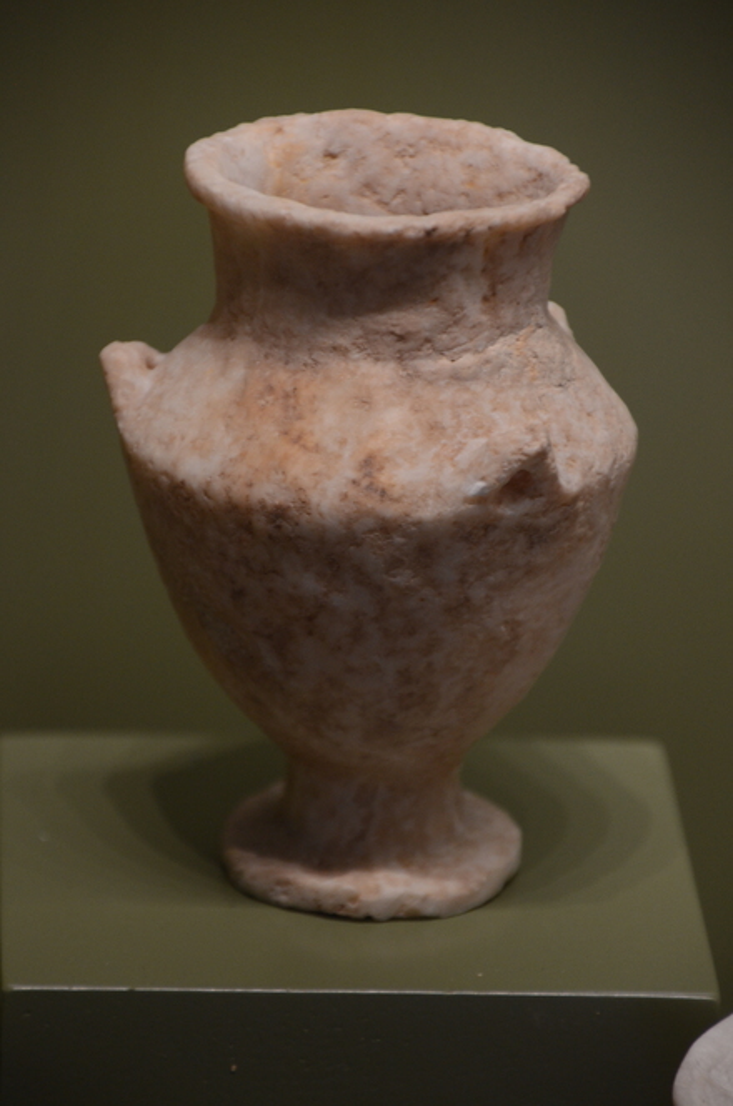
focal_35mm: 450
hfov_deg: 3.0
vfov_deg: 4.6
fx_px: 13800
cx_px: 366
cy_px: 553
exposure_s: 1/13
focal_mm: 300
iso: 1000
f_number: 6.3
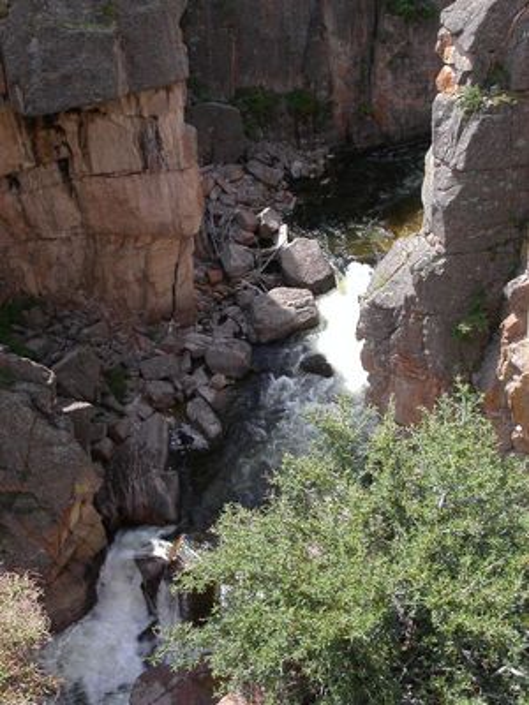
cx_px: 264
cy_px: 352
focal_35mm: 38
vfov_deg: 49.0
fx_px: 774
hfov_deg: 37.7
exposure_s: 1/90
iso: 100
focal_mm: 7.8
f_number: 8
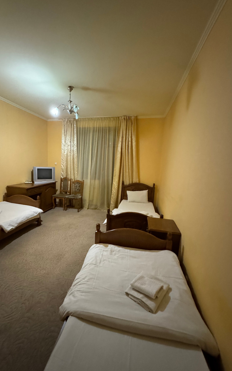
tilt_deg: -7.9
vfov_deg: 101.5
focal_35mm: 15
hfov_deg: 74.5
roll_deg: -2.0
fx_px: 152
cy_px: 184
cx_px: 102
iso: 1250
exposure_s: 1/40
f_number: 2.2
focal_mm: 2.22
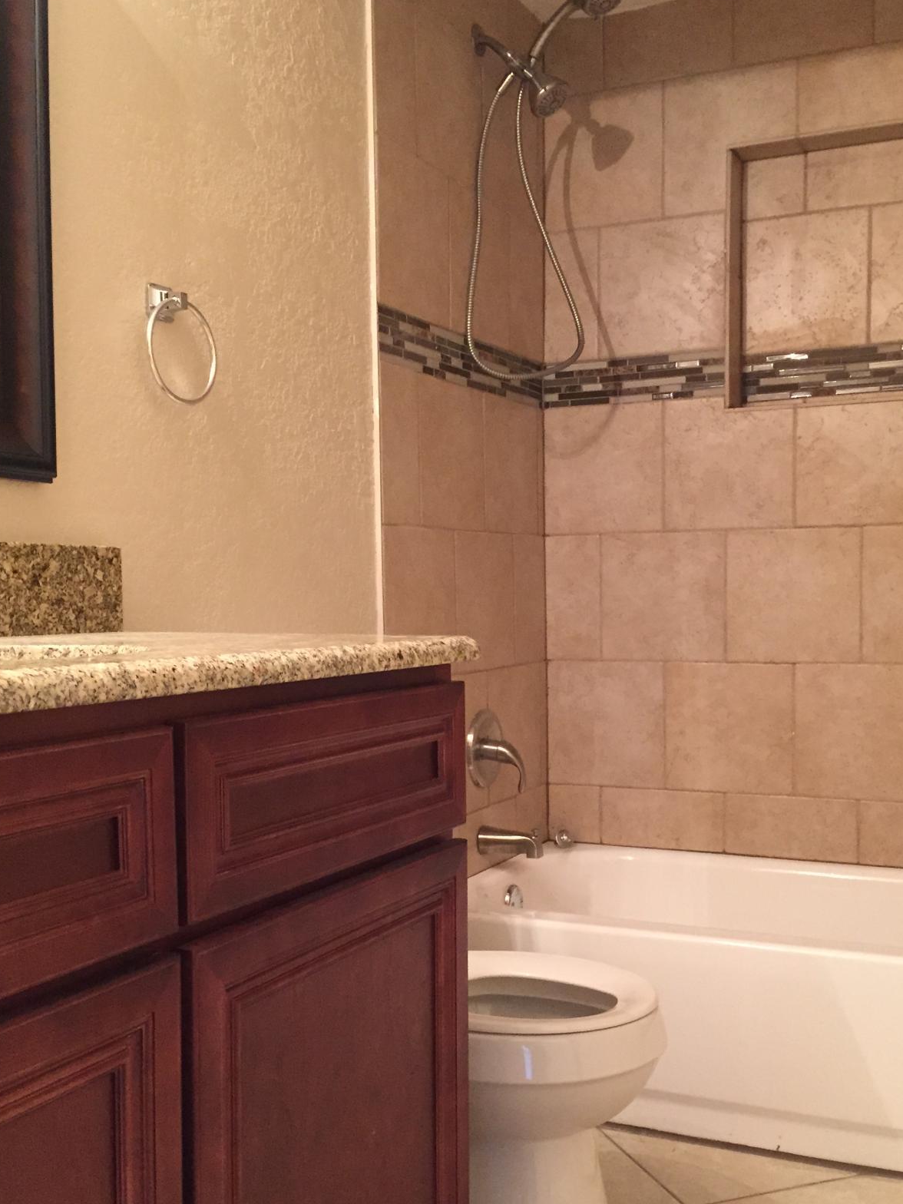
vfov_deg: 50.0
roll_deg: +0.1
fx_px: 1287
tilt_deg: -4.1
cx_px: 503
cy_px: 682
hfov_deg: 38.6
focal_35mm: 37
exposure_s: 1/30
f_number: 2.2
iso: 250
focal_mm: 4.15
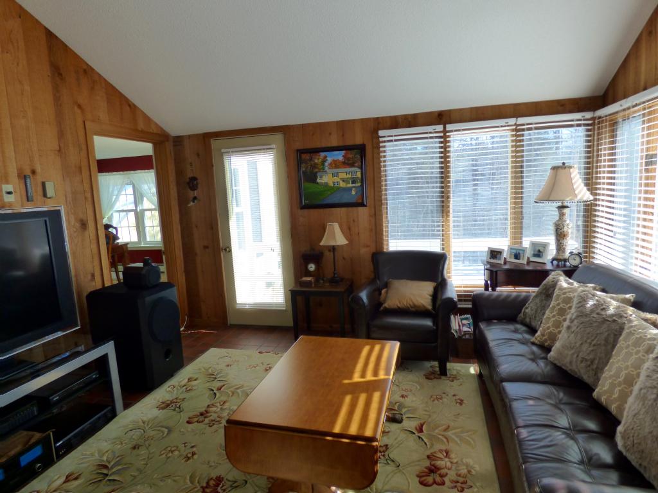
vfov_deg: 66.0
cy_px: 246
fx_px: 380
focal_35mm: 20
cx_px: 329
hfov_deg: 81.7
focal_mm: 3.58
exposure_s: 1/320
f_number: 2.8
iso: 200
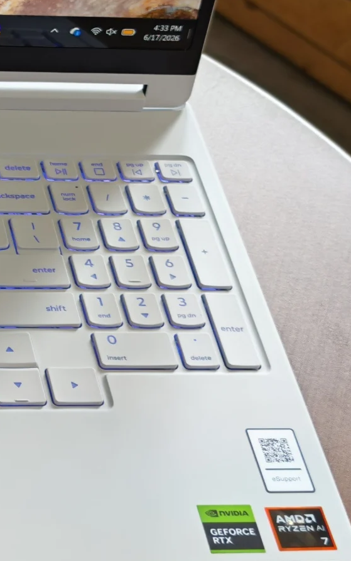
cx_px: -235
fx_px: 1669
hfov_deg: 11.3
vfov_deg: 19.1
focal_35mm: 109
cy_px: 287
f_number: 2.8
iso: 64
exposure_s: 1/100
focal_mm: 5.4
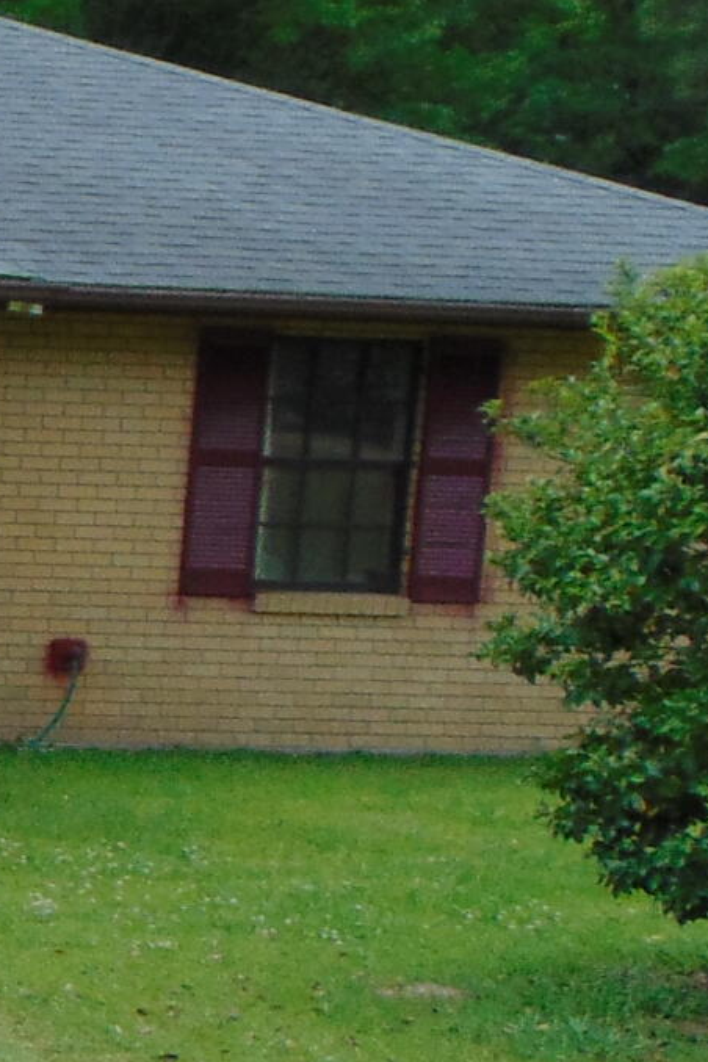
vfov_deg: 17.7
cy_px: 721
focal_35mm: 115
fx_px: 3392
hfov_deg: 9.7
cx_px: -1280
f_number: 3
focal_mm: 4.5
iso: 80
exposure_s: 1/640
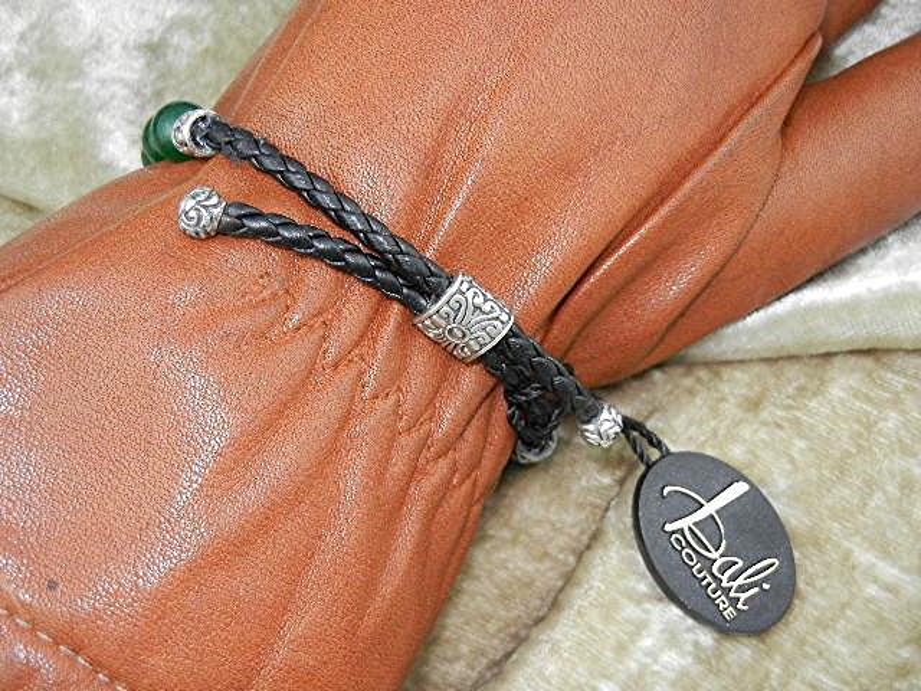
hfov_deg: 32.7
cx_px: 460
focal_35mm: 59
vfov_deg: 24.8
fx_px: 1570
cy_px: 346
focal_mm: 10.6
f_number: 4
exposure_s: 1/30
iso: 705
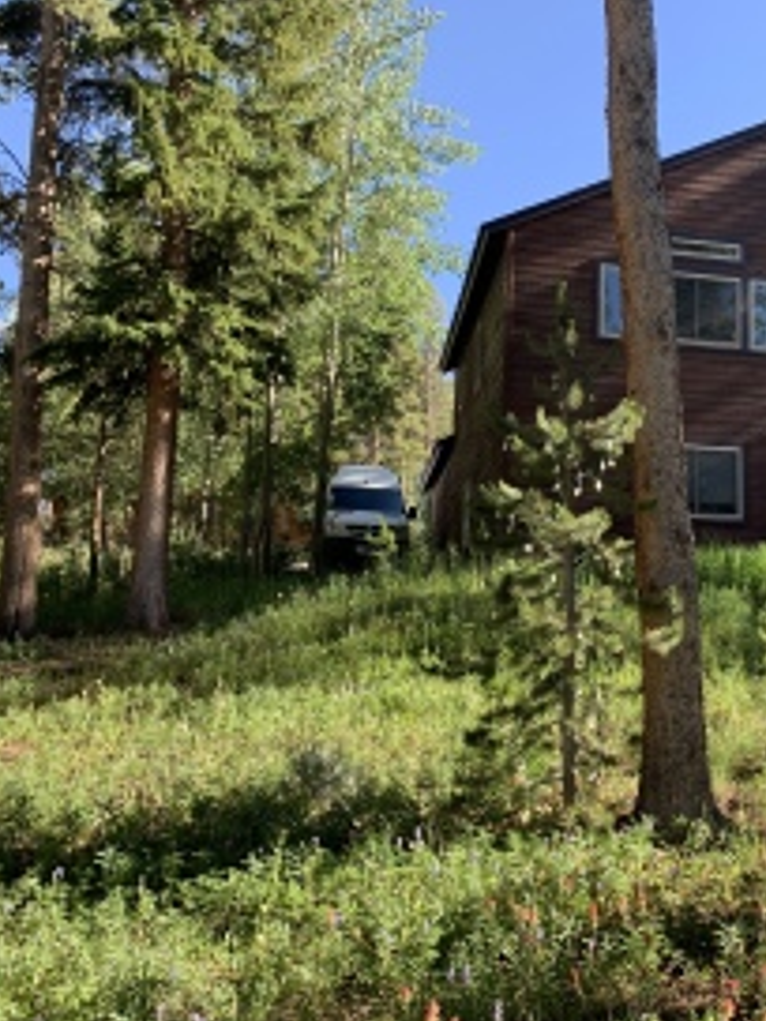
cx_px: 623
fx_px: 1033
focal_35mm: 35
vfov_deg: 52.6
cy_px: 510
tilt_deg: +9.6
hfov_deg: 39.0
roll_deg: +0.3
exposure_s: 1/354
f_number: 1.8
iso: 25
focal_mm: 4.25
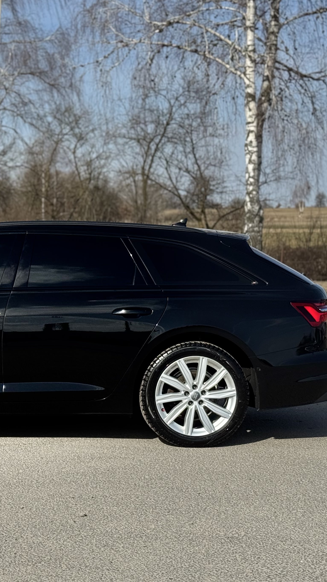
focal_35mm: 77
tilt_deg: -3.7
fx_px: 1187
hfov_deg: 15.3
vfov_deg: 27.5
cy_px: 298
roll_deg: +0.1
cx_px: -20
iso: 80
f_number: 1.78
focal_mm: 6.76
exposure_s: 1/10526
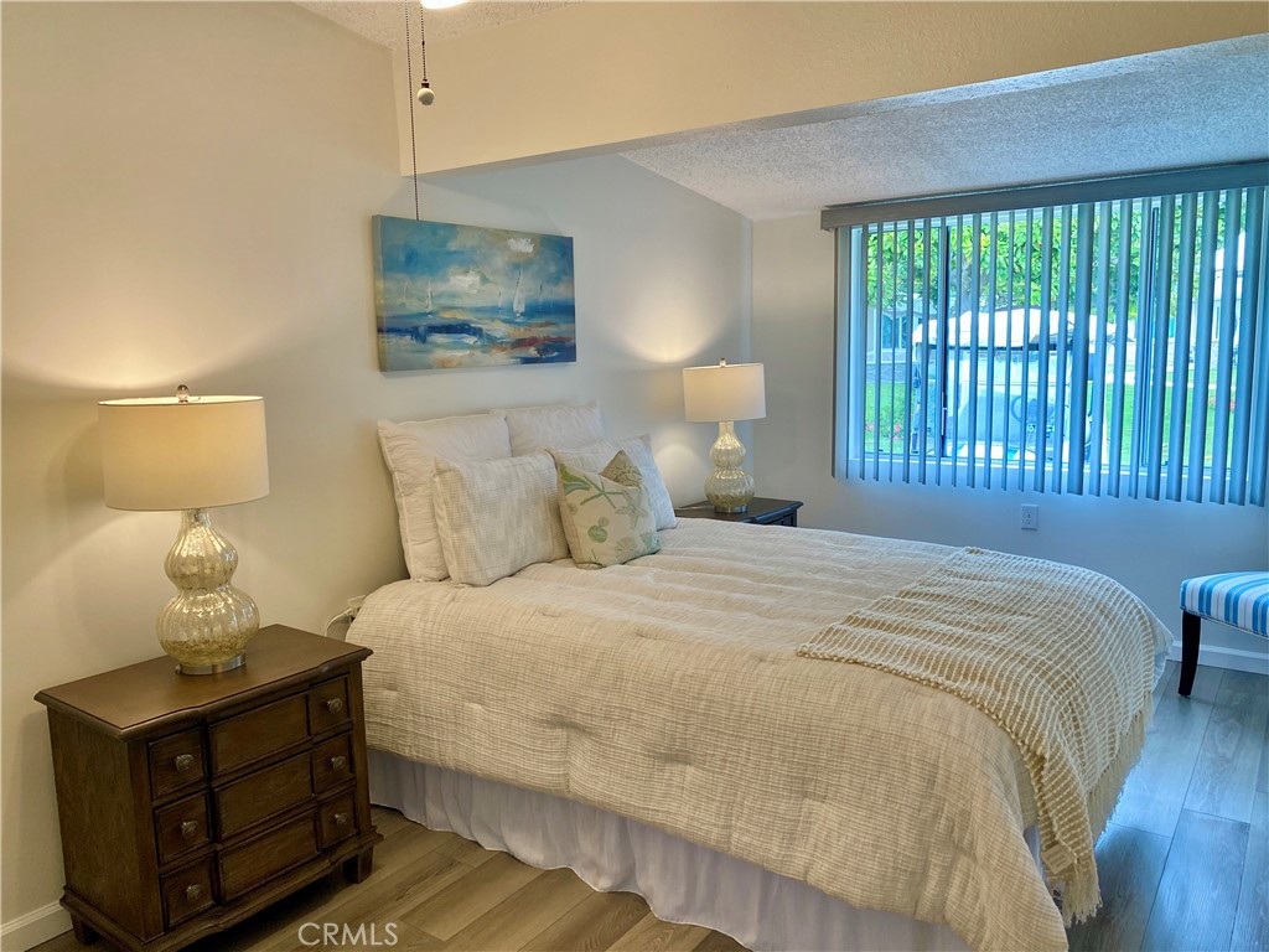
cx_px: 634
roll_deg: +1.2
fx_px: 953
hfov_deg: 67.3
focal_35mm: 26
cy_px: 476
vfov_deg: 53.1
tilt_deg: -8.2
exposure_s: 1/120
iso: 100
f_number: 1.8
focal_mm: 4.25
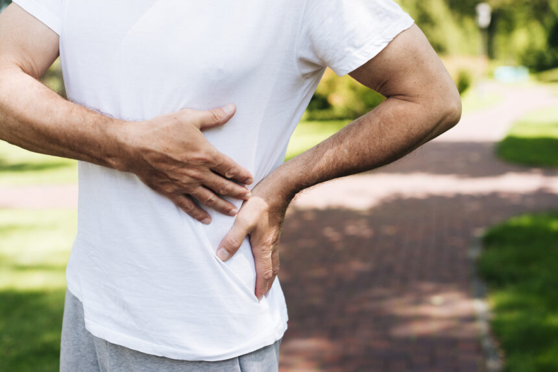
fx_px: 775
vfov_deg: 27.0
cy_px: 186
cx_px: 279
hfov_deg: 39.6
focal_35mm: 50
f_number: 3.2
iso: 400
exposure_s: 1/400
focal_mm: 50
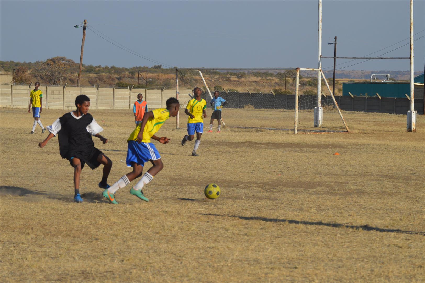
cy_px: 142
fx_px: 1681
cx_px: 212
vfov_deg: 9.6
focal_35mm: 142
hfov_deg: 14.4
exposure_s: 1/2000
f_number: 7.1
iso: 400
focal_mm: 95
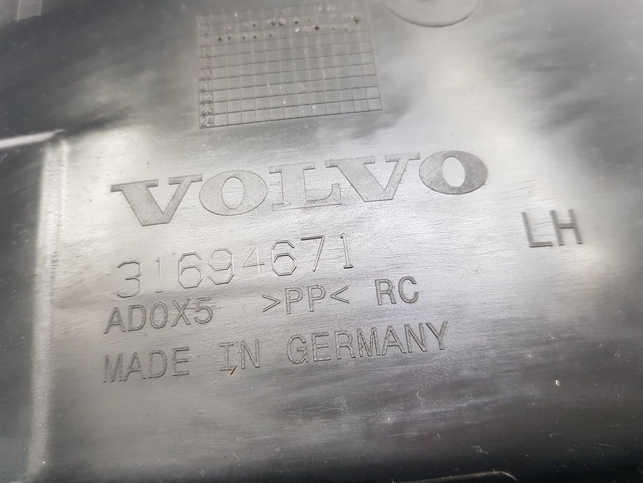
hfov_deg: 67.3
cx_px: 322
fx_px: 483
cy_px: 242
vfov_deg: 53.1
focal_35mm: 26
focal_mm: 4.2
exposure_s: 1/50
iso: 160
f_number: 1.7
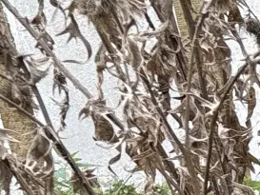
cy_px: 463
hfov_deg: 8.9
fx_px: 1375
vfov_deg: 7.6
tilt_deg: -19.8
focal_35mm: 183
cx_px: 777
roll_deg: +6.5
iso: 40
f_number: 1.6
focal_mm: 5.96
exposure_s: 1/299
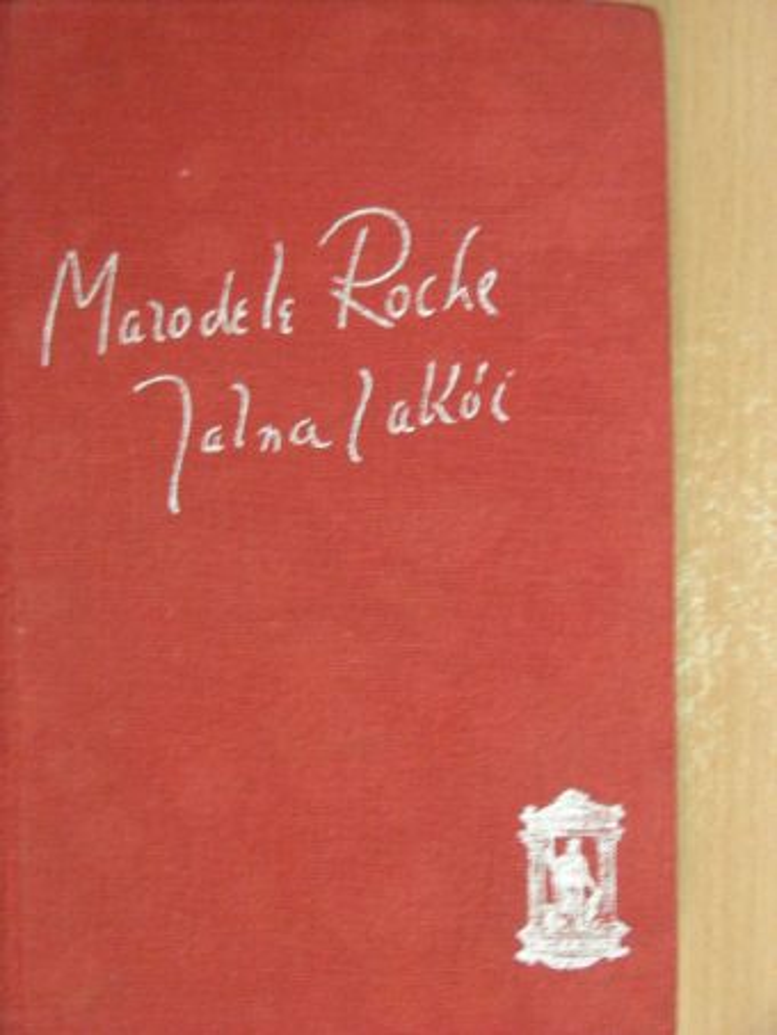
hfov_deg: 18.7
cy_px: 518
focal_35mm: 79
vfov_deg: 24.7
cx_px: 388
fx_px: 2363
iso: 200
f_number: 3.5
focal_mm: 13.2
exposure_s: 1/12.1
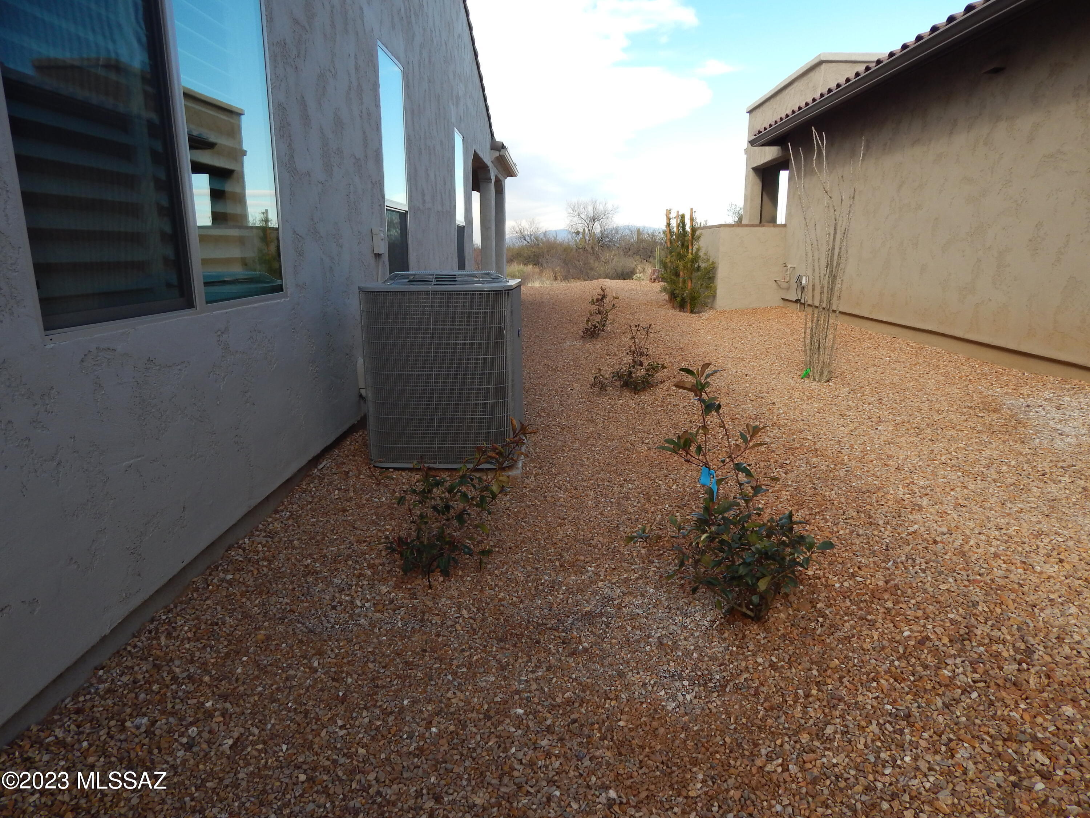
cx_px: 545
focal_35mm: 23
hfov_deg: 73.9
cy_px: 409
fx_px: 724
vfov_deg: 58.9
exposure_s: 1/500
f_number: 3
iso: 125
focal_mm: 4
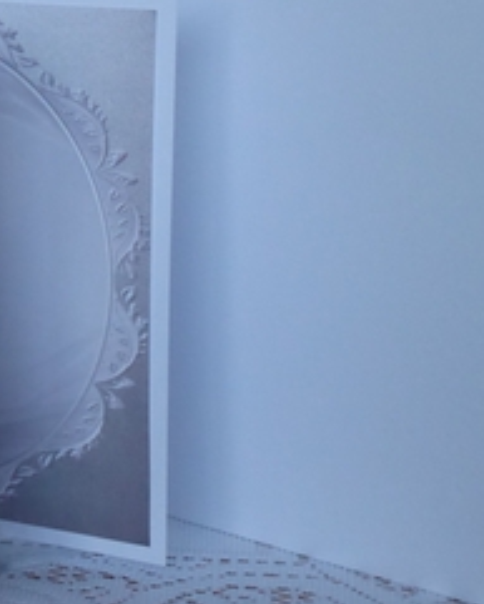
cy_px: 330
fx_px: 2774
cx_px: -30
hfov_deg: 9.9
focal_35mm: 155
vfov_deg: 12.4
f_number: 4.7
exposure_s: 1/80
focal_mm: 14.1
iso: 800
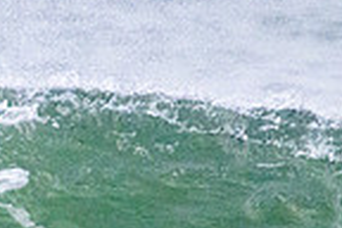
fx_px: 38007
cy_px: 501
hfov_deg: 0.5
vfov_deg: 0.3
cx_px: -61
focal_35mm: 4001
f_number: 11
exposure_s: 1/3200
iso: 6400
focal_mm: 800
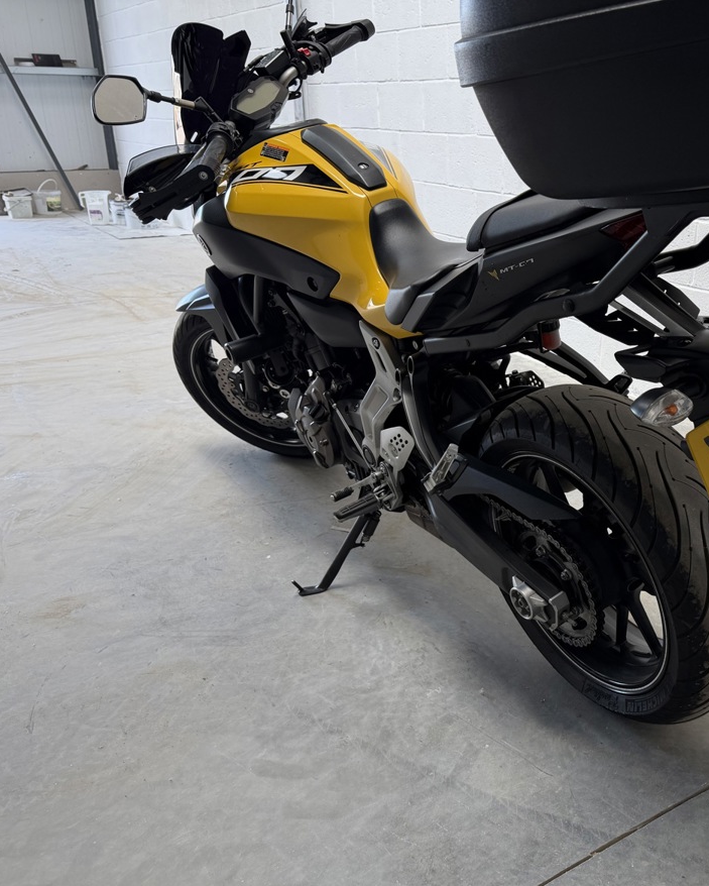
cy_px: 453
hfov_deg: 44.5
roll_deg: -0.3
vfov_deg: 55.6
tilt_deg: -23.0
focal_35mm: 32
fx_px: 839
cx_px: 520
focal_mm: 6.76
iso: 80
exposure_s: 1/121
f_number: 1.78
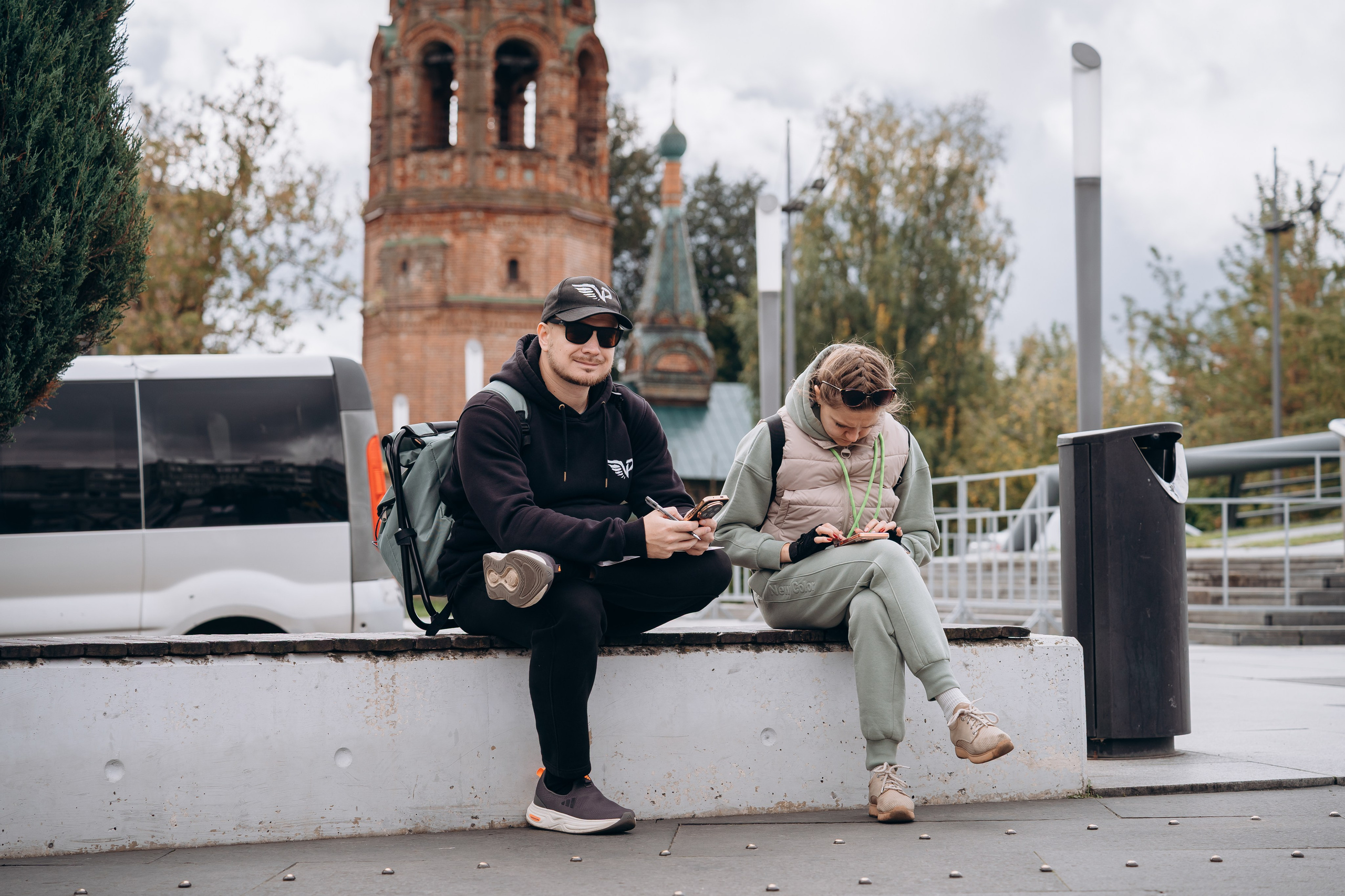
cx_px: 672
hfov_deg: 27.0
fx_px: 2802
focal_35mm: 75
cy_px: 448
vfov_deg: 18.2
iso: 100
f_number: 4
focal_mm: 75
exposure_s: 1/500
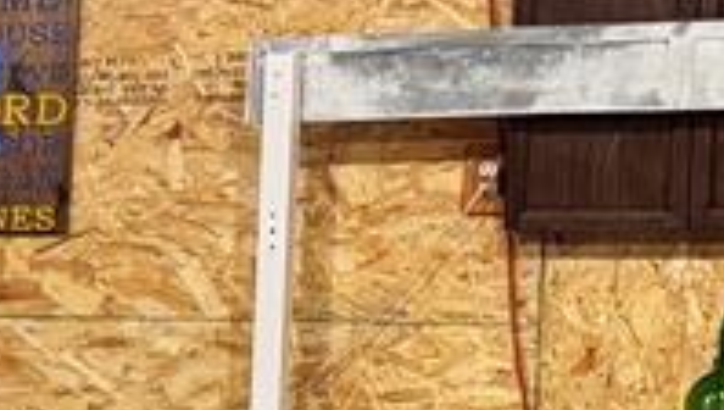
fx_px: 2595
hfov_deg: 12.5
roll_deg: +0.9
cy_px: 436
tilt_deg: -5.0
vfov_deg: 9.0
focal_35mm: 135
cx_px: -995
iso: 500
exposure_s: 1/60
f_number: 1.78
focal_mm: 6.76
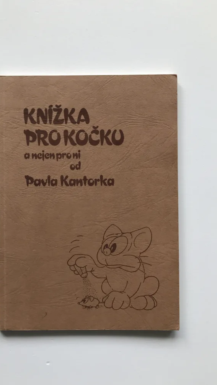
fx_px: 317
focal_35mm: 31
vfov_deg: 62.6
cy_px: 195
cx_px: 82
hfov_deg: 37.6
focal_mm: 3.99
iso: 32
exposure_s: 1/100
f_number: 1.8
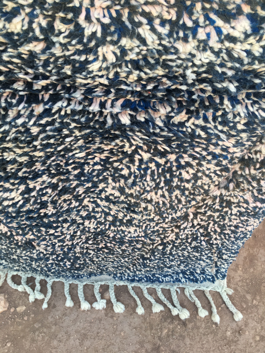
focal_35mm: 29
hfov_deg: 48.2
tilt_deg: -47.9
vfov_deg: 61.7
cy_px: 176
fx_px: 296
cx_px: 132
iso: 25
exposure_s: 1/120
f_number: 2.2
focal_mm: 4.15
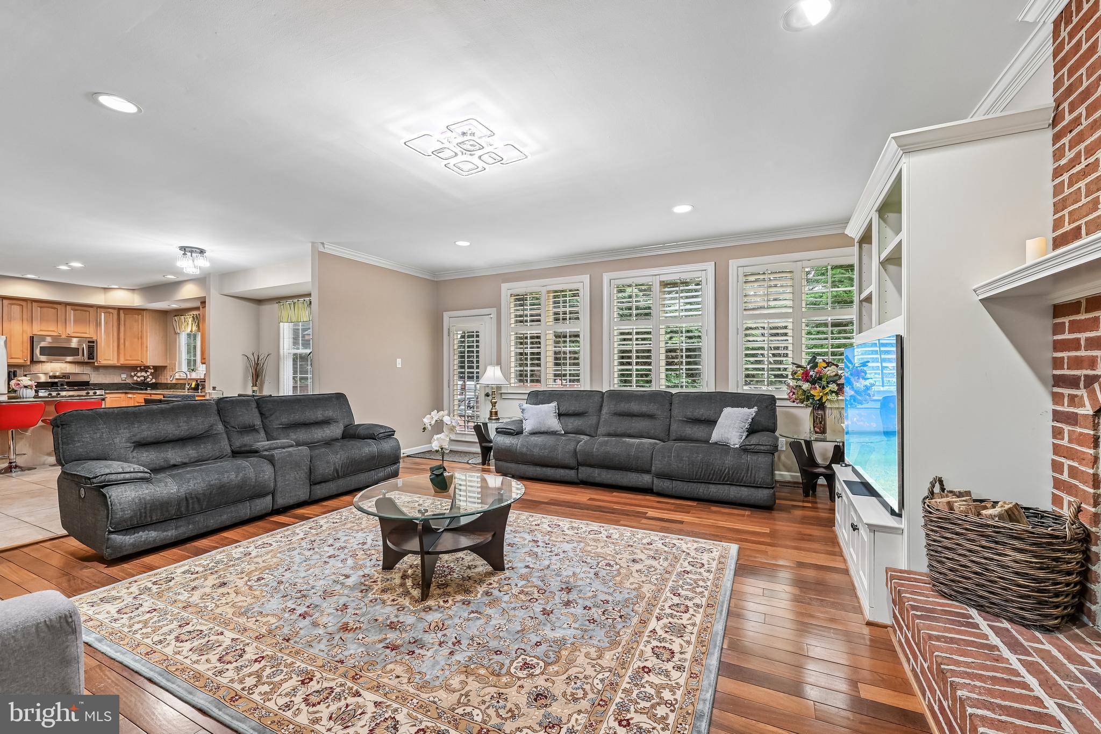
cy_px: 367
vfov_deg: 81.2
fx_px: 428
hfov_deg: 104.3
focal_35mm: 14
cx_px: 550
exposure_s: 1/15
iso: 360
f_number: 8
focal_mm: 14
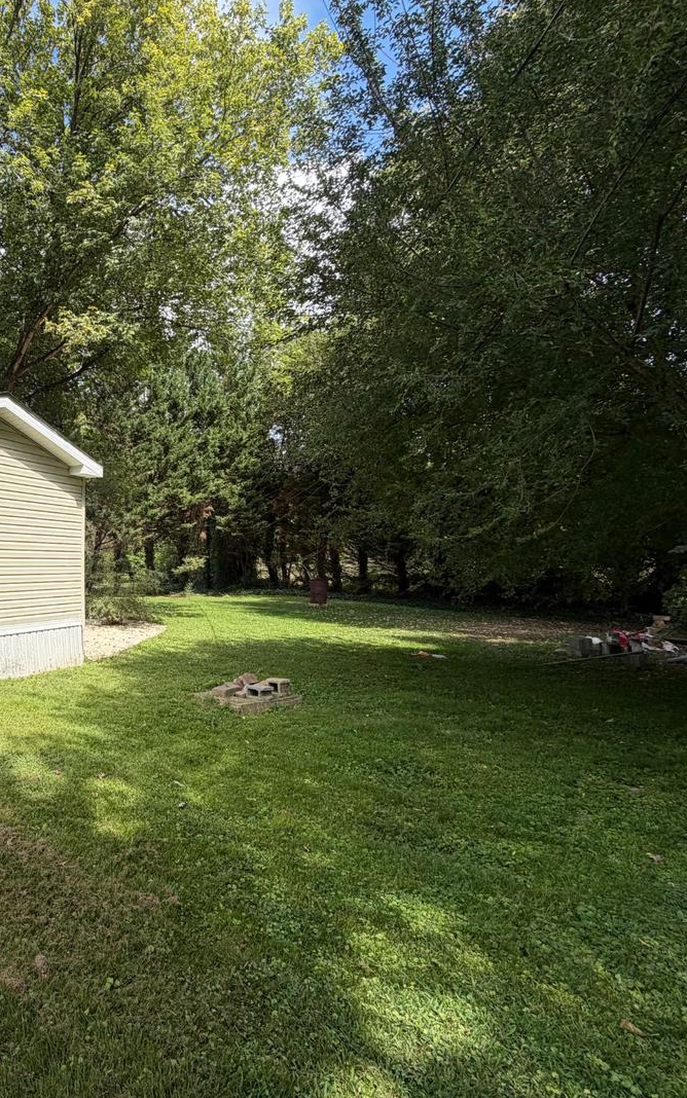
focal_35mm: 20
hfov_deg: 53.0
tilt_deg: +0.4
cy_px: 551
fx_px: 599
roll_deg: -0.4
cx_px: 80
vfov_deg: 85.0
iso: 32
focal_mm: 2.22
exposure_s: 1/770
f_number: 2.2
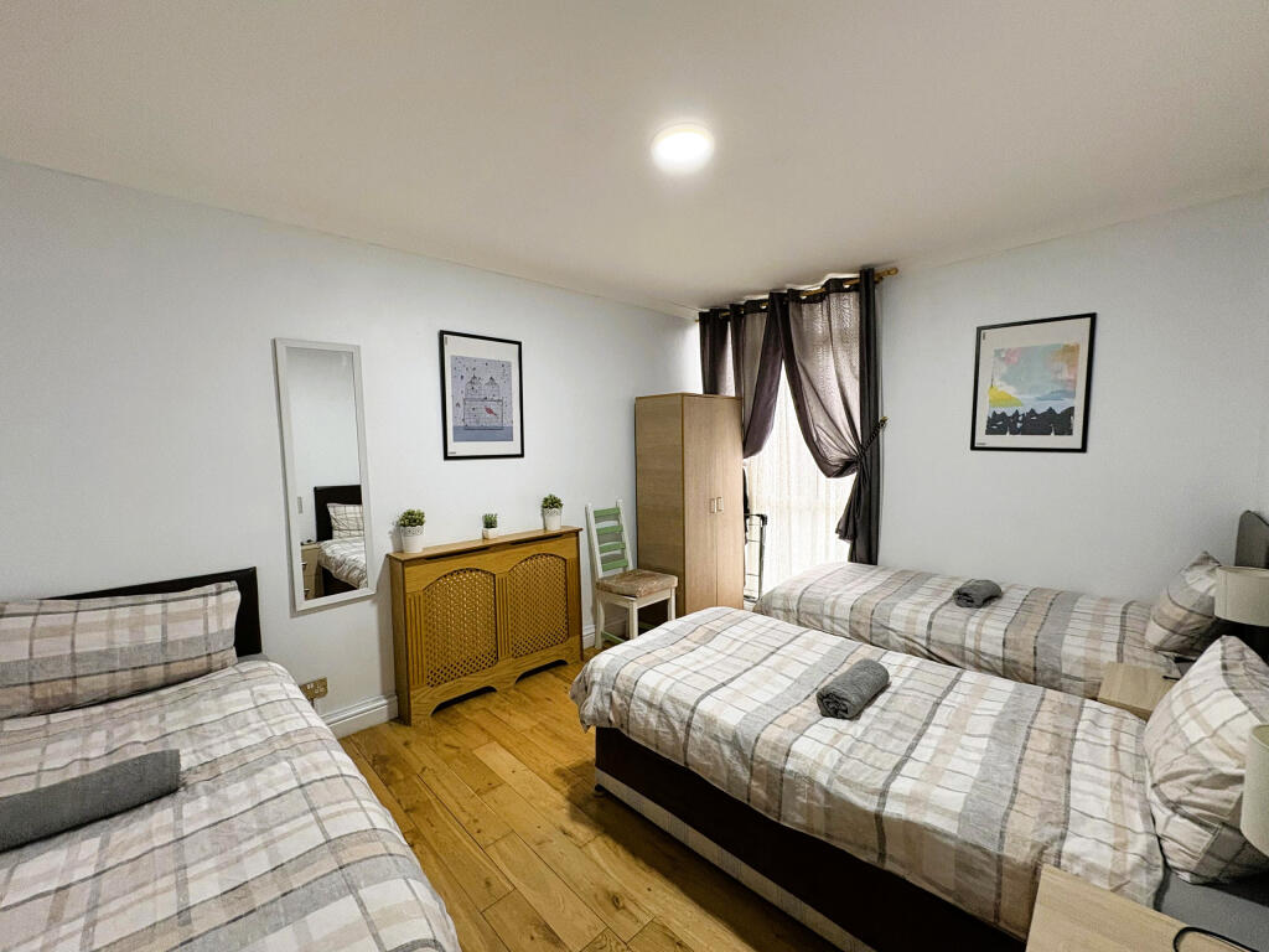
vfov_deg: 85.7
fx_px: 513
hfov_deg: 102.1
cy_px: 476
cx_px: 634
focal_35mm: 14
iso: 320
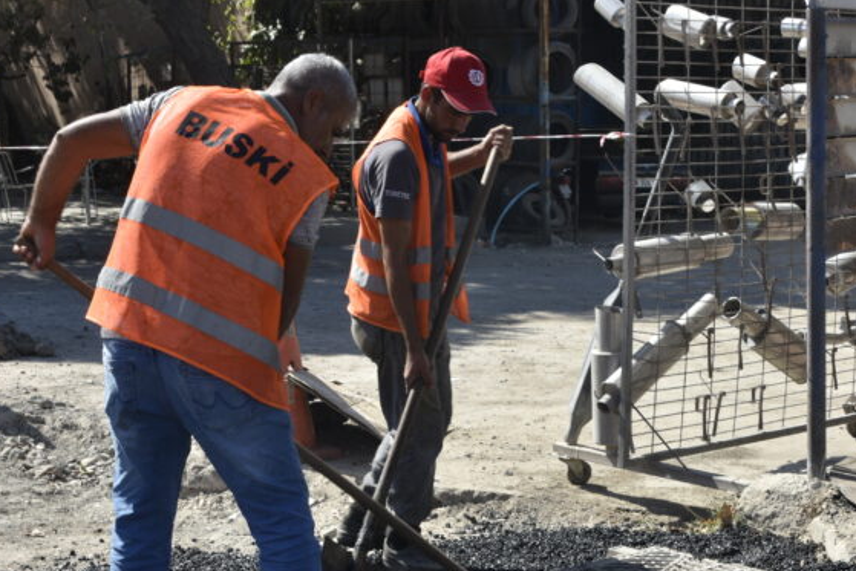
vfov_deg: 17.6
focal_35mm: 77
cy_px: 410
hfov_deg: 26.3
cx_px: 496
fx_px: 1831
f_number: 13
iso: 100
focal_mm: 42
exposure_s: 1/100
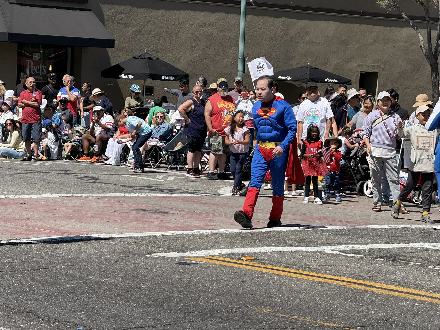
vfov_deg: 12.3
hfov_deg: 16.4
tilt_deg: -2.8
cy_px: 165
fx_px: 1525
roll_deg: -2.4
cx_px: 220
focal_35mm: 120
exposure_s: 1/1033
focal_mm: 15.66
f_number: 2.8
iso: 50
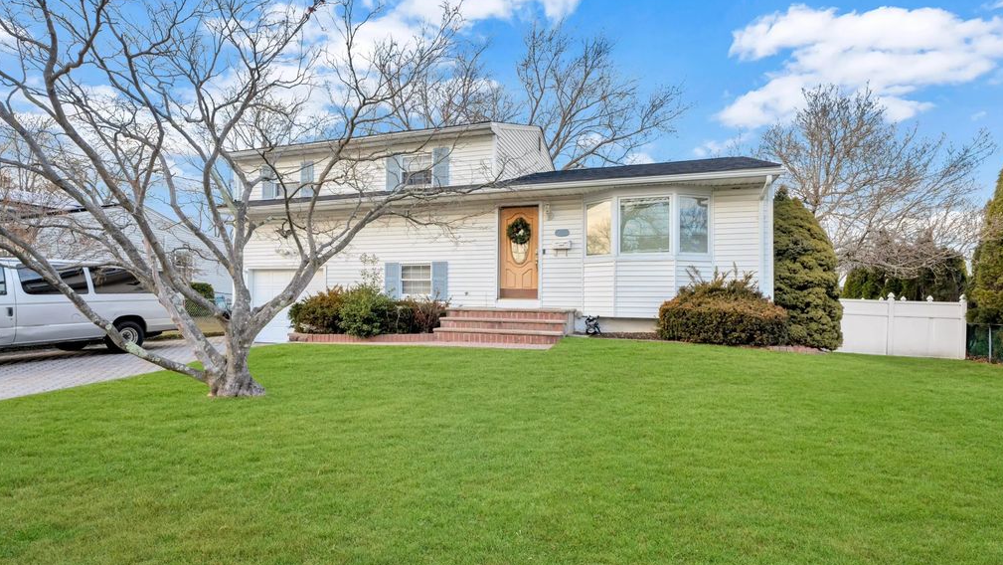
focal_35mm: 17
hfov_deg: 95.9
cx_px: 504
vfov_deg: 63.8
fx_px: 452
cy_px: 312
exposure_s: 1/50
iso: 400
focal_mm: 16
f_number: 8
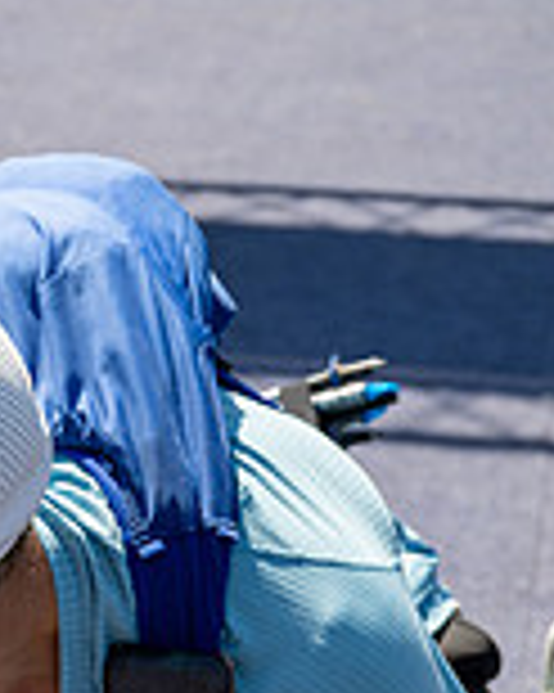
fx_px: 2421
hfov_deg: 12.9
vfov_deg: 15.2
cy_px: 1008
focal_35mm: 118
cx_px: 54
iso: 160
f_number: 5
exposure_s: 1/640
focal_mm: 43
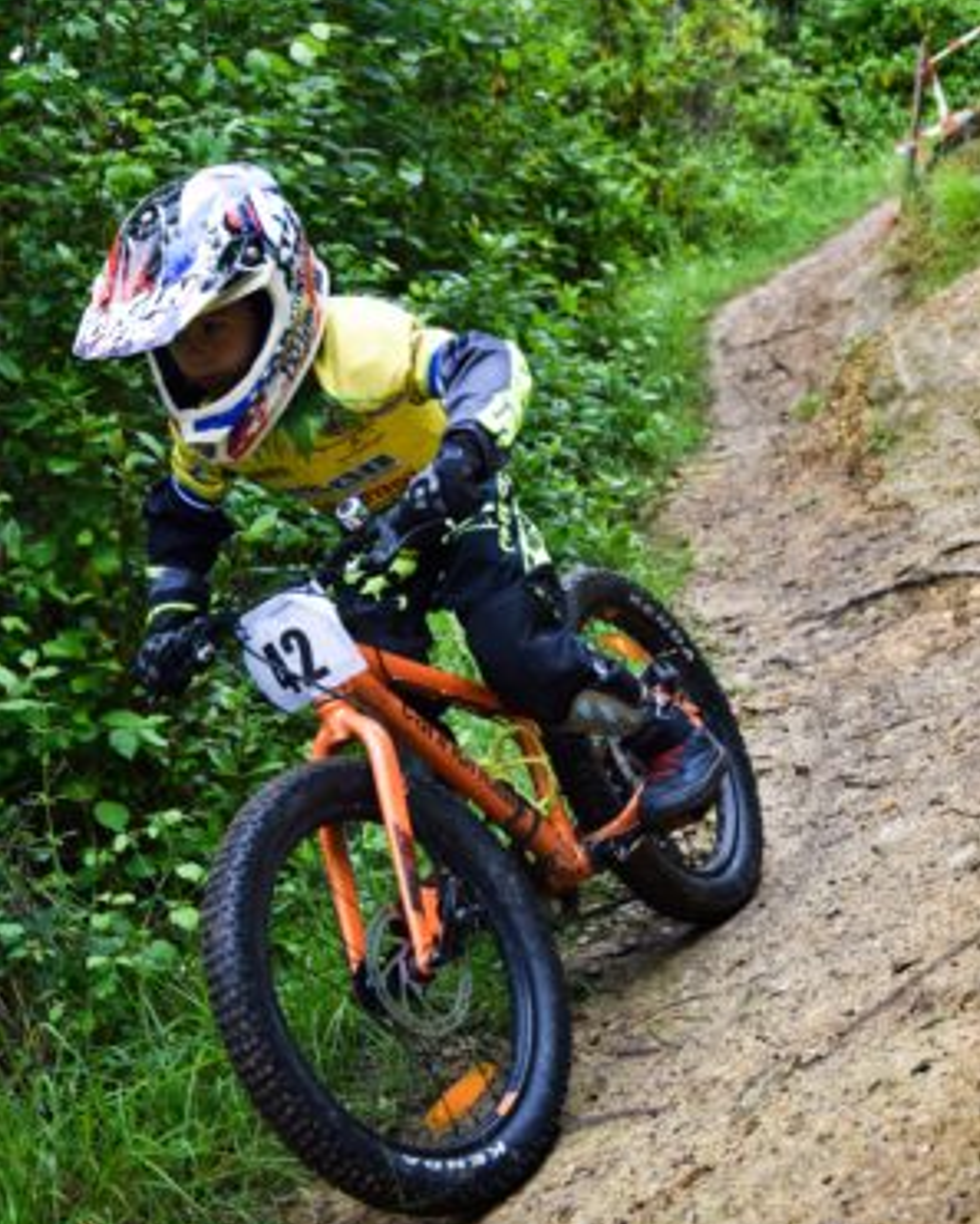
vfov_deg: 23.3
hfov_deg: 18.7
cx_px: 492
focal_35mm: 82
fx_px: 2972
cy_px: 538
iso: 800
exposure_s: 1/1000
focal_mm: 48
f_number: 4.8
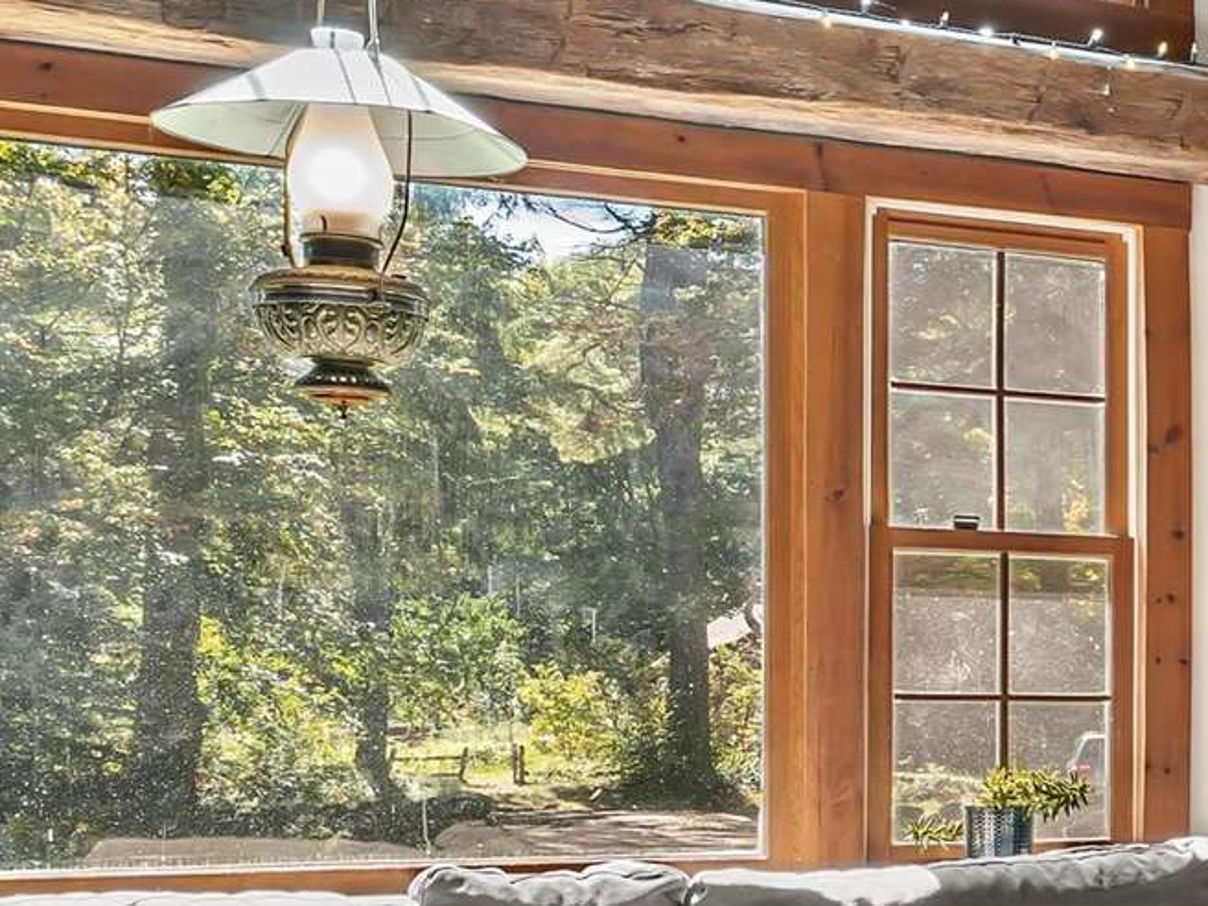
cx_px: 1856
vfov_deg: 22.9
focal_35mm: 63
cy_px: 753
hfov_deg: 23.7
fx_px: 2199
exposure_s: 1/6
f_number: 8
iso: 400
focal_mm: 14
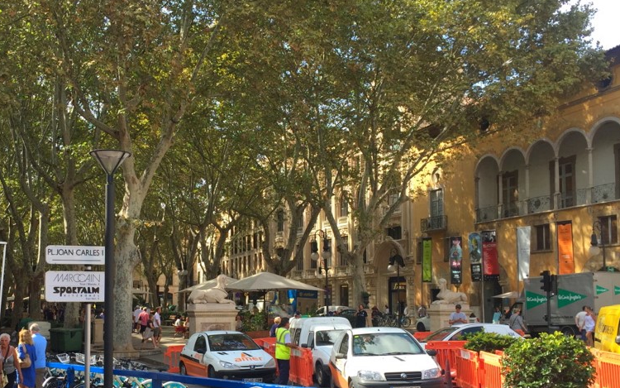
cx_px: 218
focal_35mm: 41
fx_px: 693
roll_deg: -1.4
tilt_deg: +4.3
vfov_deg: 30.9
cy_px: 269
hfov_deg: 47.6
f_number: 2.2
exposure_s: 1/465
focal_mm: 4.15
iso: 32
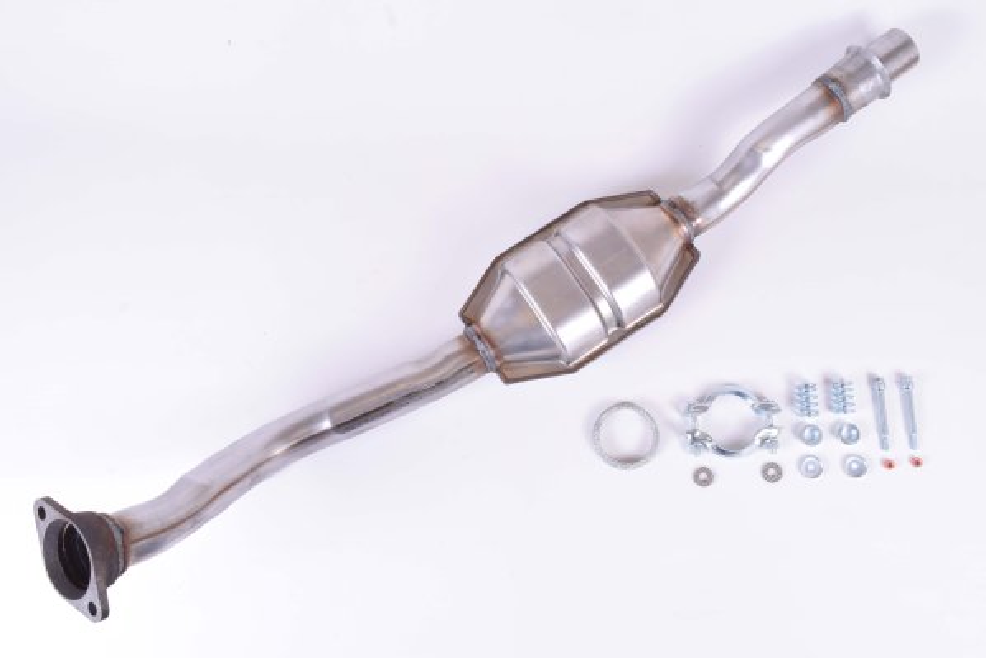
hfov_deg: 53.1
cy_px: 329
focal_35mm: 36
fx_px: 986
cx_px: 493
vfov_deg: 36.9
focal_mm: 24
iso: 400
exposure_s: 1/80
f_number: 16
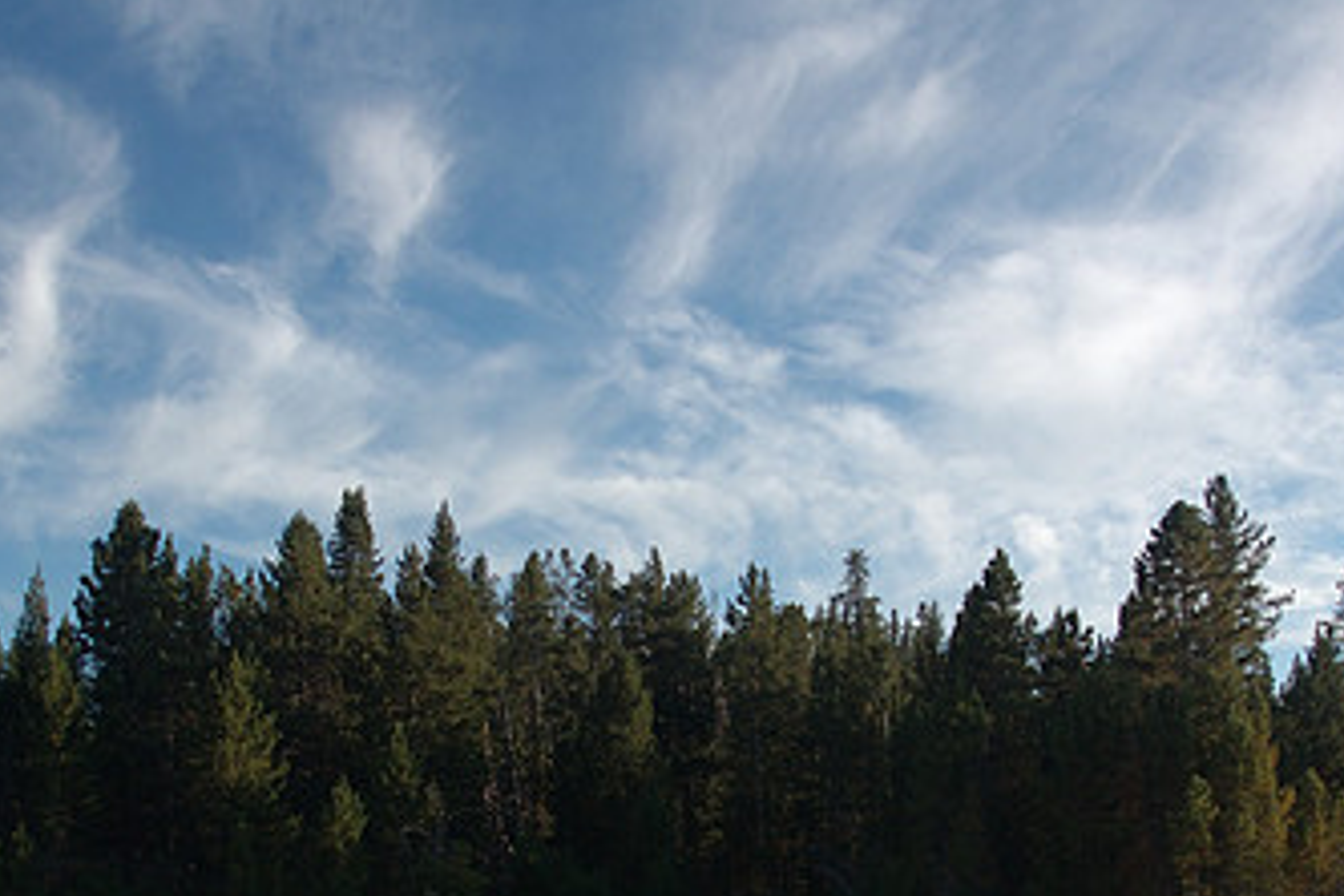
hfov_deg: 41.9
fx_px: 1755
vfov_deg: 27.8
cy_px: 771
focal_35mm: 47
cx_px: 634
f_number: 3.5
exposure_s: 1/320
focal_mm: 18
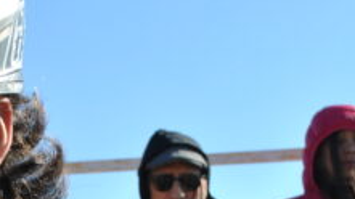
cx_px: -42
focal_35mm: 160
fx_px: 1505
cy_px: 297
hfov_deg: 13.2
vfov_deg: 7.4
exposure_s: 1/200
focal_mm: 30
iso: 100
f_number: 7.1
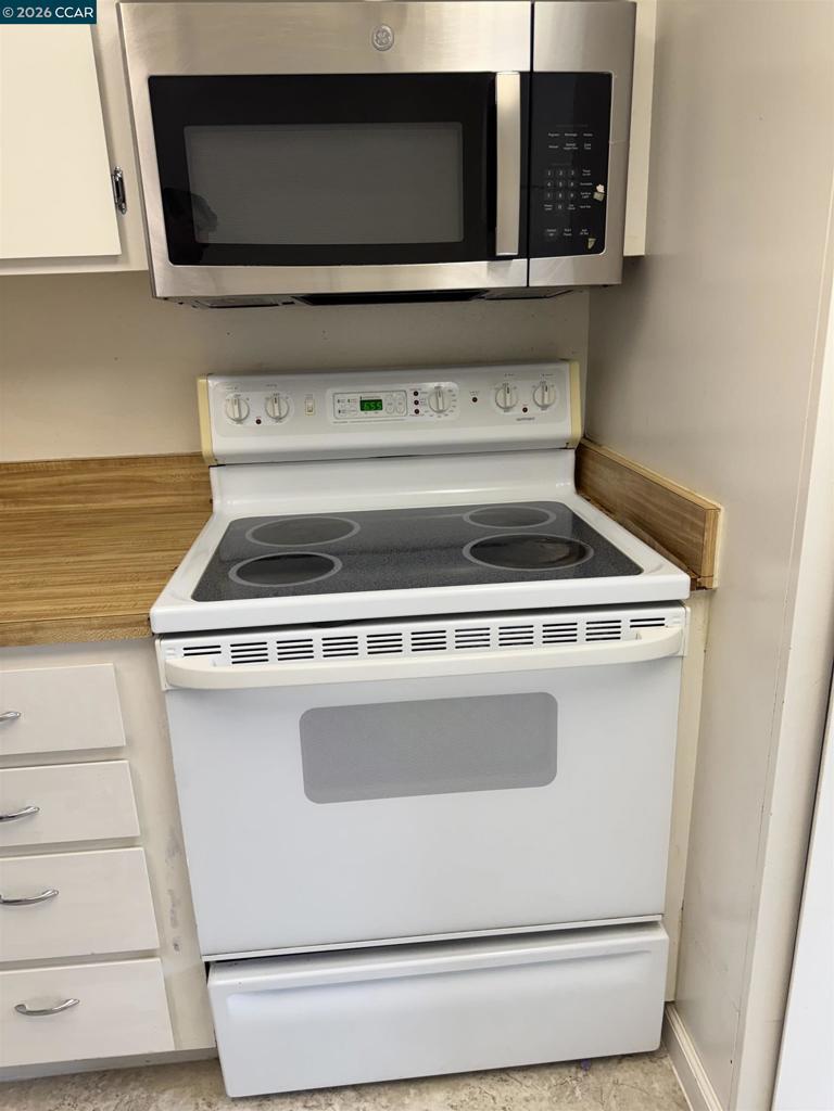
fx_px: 771
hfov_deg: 56.8
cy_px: 556
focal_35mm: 24
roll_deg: +1.5
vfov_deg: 71.6
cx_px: 417
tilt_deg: -16.9
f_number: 1.78
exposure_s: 1/120
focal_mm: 6.76
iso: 125
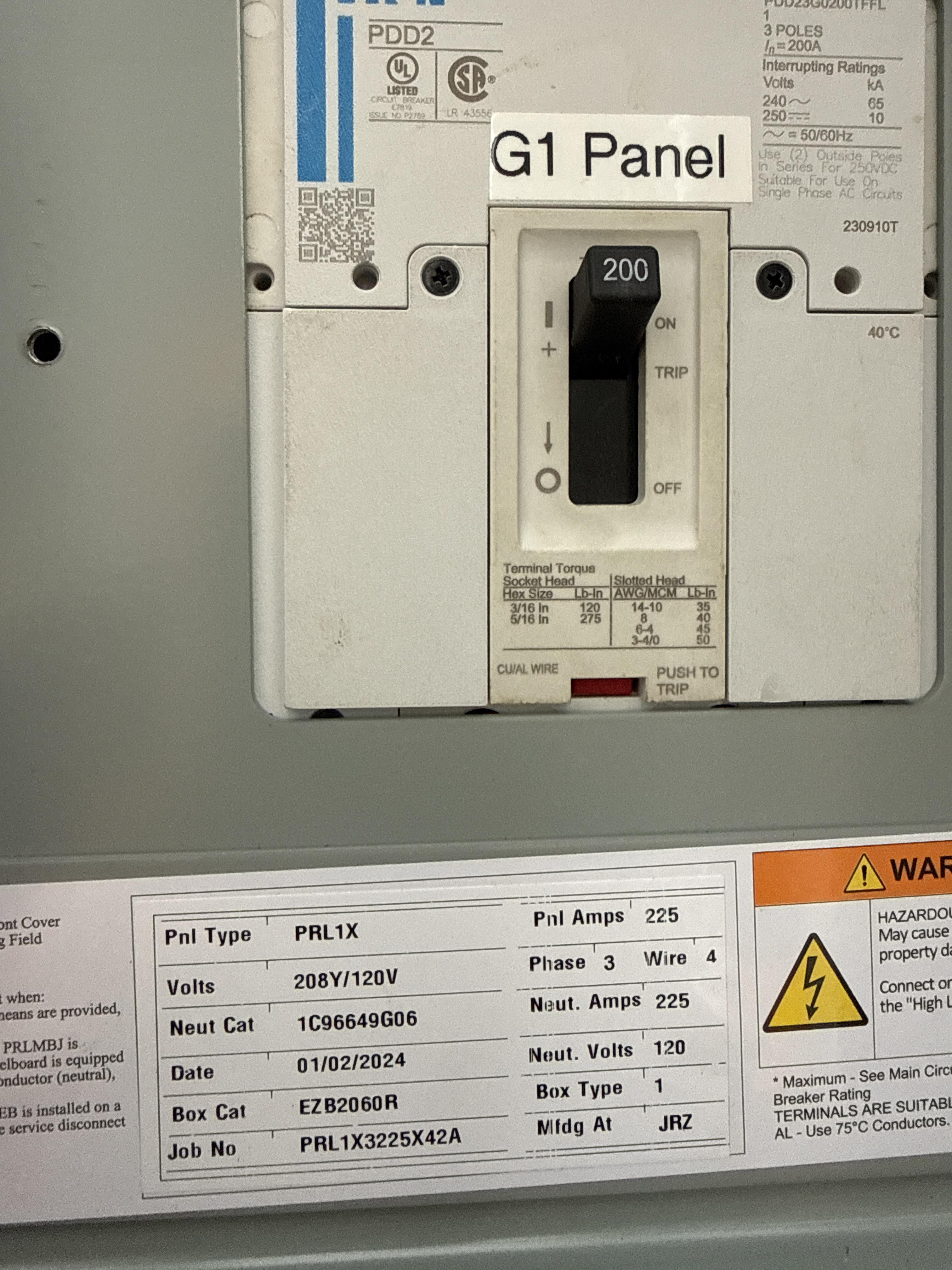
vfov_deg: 69.4
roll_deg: +1.2
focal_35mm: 25
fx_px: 917
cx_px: 476
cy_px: 635
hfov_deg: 54.9
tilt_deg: -1.9
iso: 200
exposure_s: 1/99
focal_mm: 2.22
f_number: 2.2
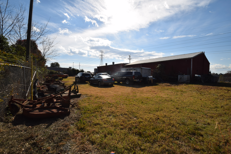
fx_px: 96
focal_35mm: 15
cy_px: 77
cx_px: 116
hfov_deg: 100.4
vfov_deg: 77.3
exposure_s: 1/200
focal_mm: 10
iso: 100
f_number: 13
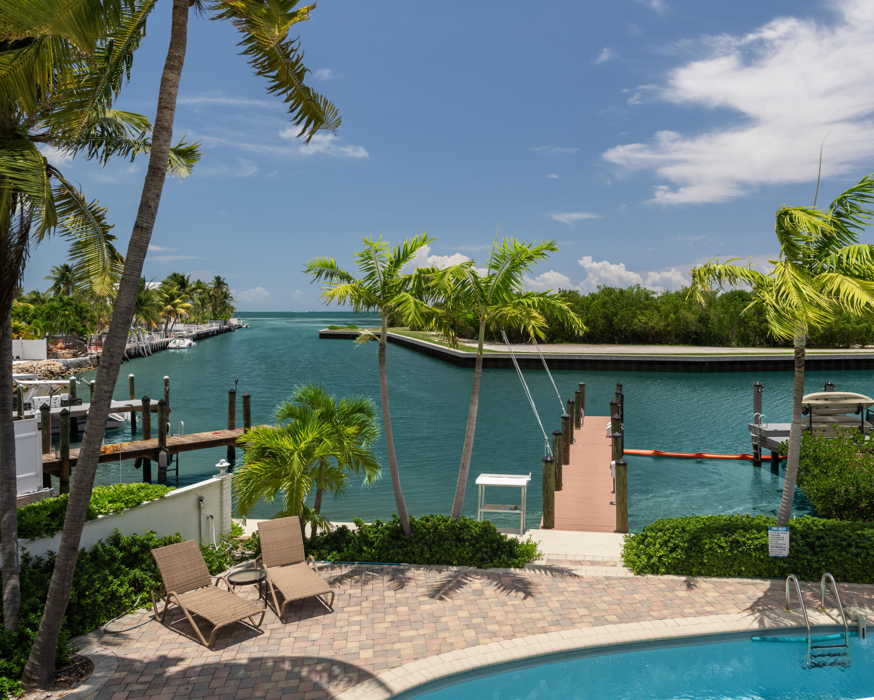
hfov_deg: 61.5
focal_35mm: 28
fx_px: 724
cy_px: 338
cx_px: 534
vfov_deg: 51.5
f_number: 11
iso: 320
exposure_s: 1/250
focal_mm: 24
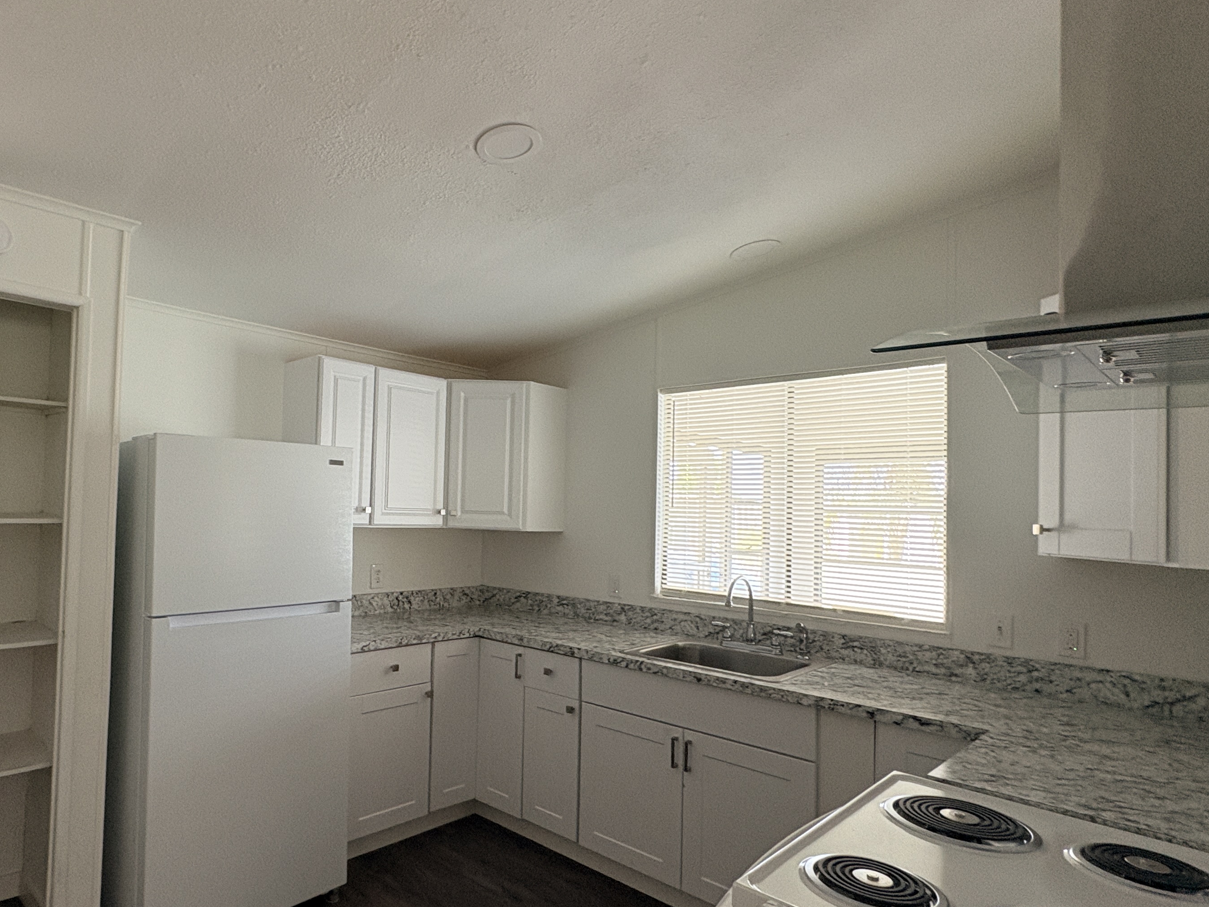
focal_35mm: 21
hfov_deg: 77.3
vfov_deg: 63.4
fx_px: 733
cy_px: 483
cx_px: 438
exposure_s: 1/93
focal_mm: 2.22
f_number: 2.2
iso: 200
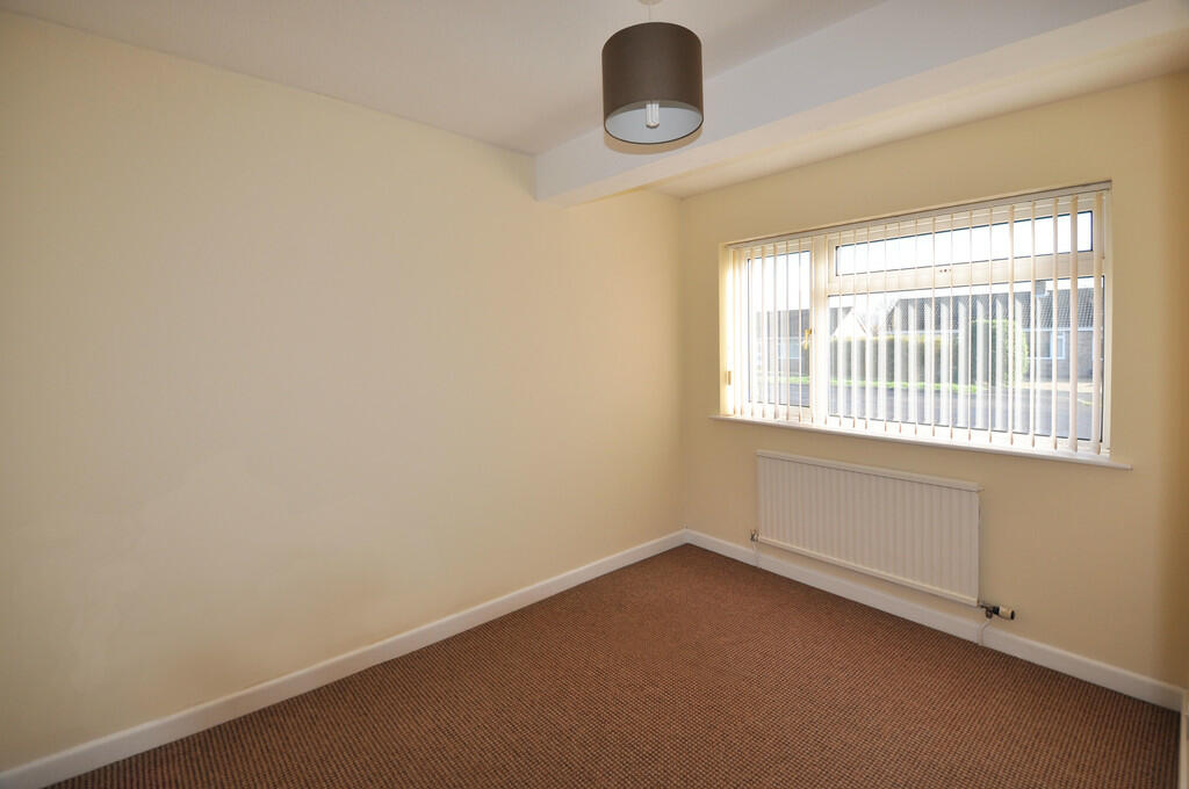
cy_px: 394
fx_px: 495
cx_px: 594
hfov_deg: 100.5
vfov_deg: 77.2
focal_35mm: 15
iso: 200
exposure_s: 1/200
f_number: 5
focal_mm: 10
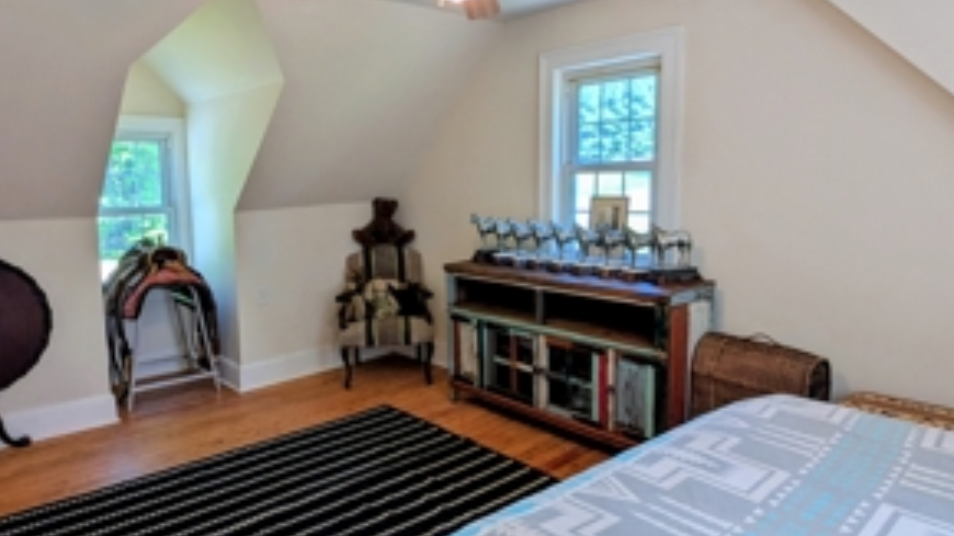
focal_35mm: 24
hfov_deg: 76.3
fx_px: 607
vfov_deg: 47.7
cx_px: 451
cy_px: 263
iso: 94
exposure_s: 1/120
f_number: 2.2
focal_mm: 2.35
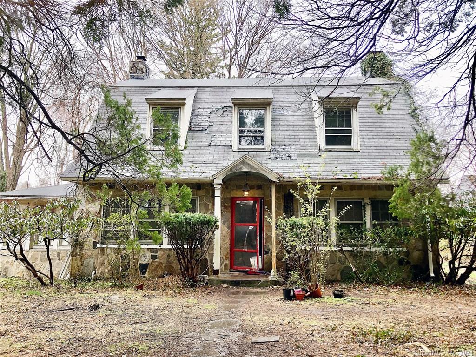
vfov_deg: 49.7
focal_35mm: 28
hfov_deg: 63.4
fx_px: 385
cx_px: 238
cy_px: 178
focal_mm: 3.99
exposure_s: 1/120
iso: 40
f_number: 1.8
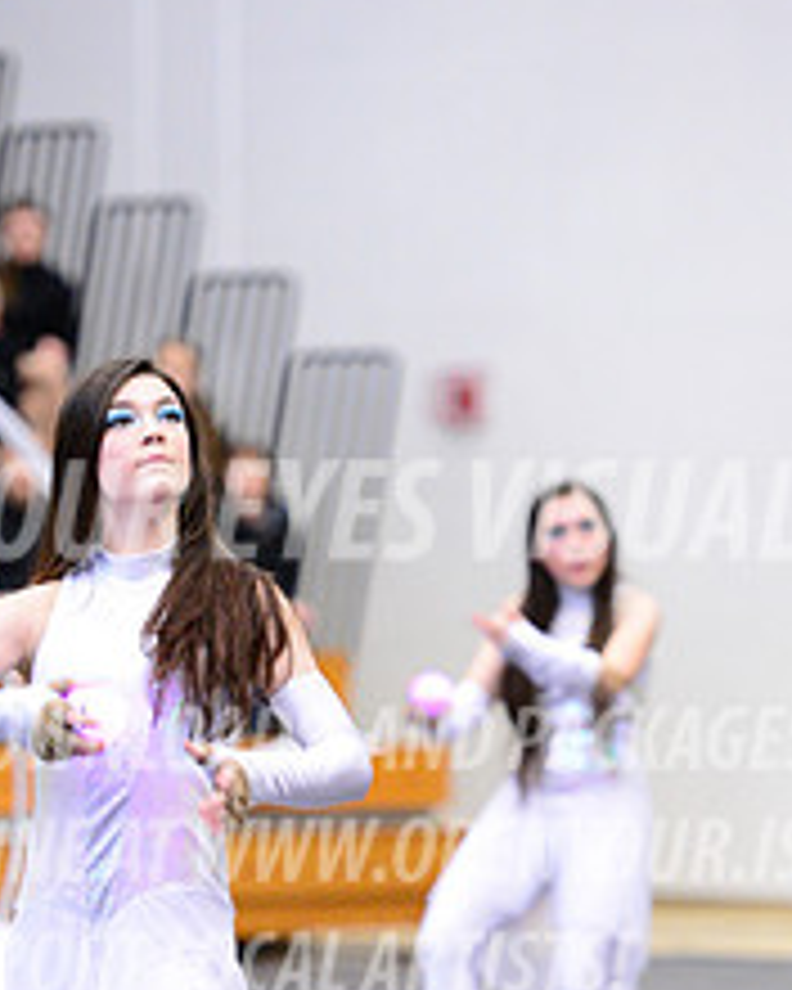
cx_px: 245
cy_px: 842
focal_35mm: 288
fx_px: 8438
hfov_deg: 5.4
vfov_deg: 6.7
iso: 6400
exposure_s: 1/250
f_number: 2.8
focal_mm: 150
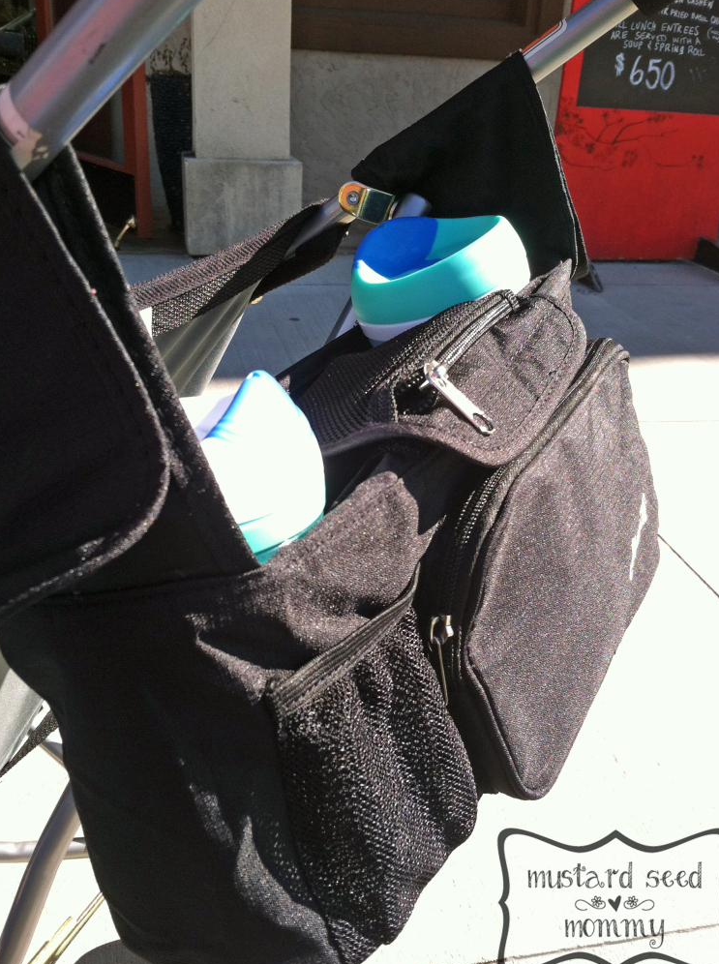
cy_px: 482
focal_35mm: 36
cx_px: 365
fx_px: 1000
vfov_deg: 51.4
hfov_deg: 39.5
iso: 80
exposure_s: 1/366
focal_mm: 3.85
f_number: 2.8
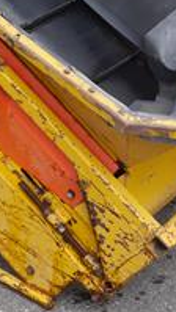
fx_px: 871
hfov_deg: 10.8
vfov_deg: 20.1
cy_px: 53
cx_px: -138
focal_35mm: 105
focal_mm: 15
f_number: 5.6
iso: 160
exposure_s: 1/250
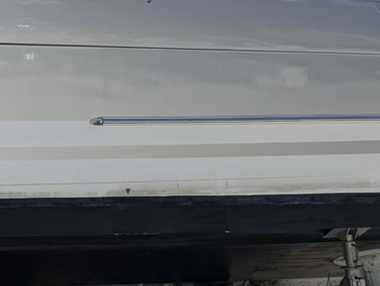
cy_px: 14
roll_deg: +4.2
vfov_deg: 12.1
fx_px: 1329
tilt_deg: +8.3
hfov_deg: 14.2
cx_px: -322
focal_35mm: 121
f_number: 1.78
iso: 80
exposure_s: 1/4673
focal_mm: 6.76
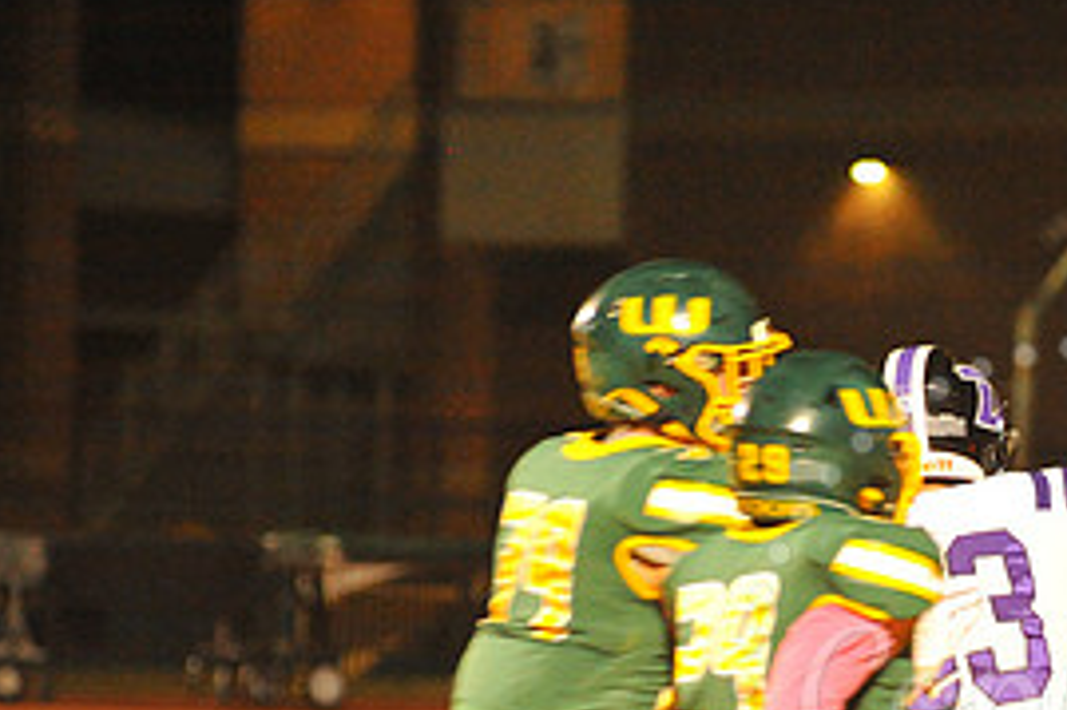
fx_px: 12796
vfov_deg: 3.2
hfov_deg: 4.8
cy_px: 710
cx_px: 1111
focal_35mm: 432
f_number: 5
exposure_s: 1/200
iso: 6400
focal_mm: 200
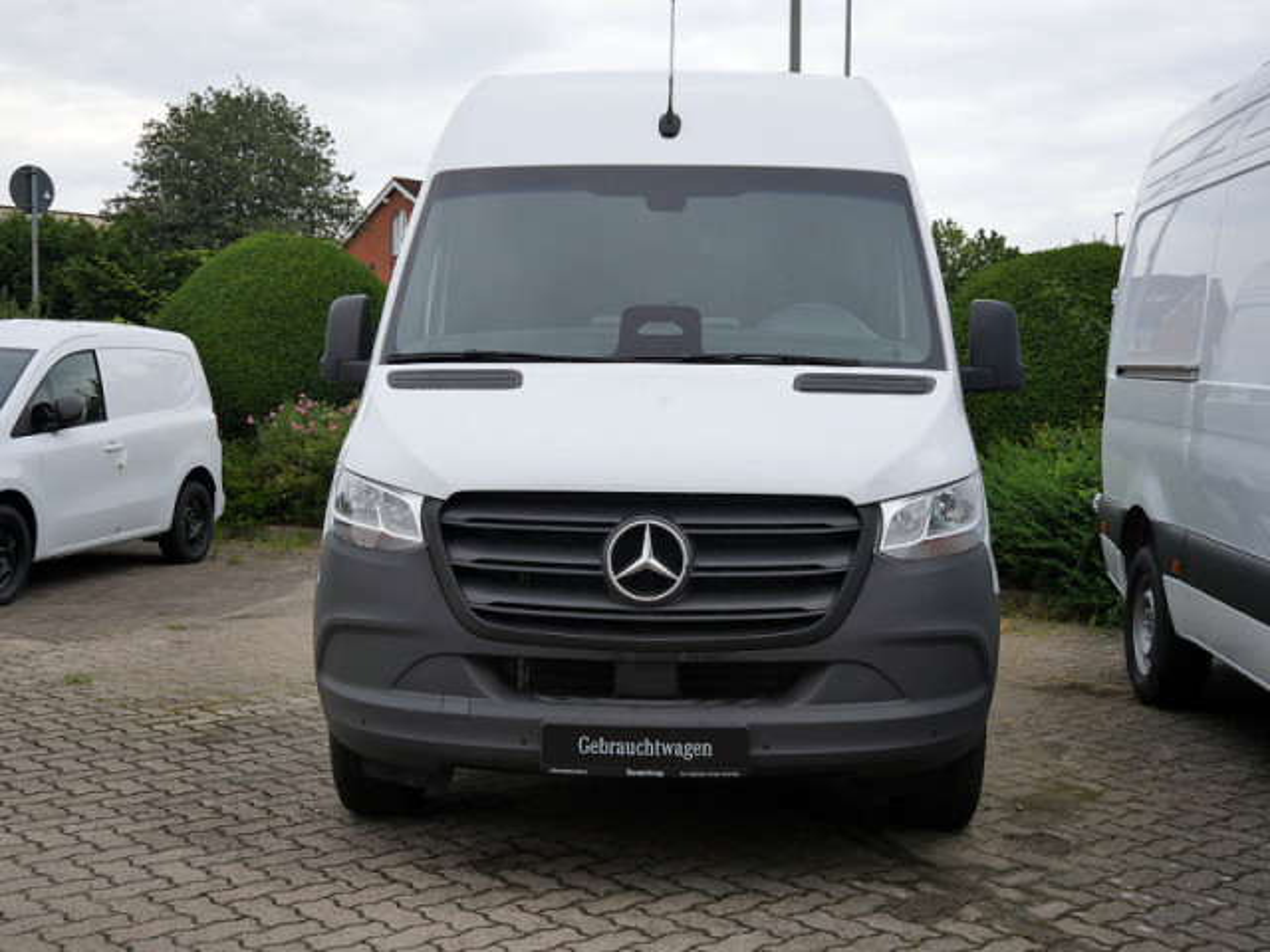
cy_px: 476
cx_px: 635
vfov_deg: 32.9
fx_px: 1614
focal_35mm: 44
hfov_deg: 42.9
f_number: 4.2
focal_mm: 22
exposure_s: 1/400
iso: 200
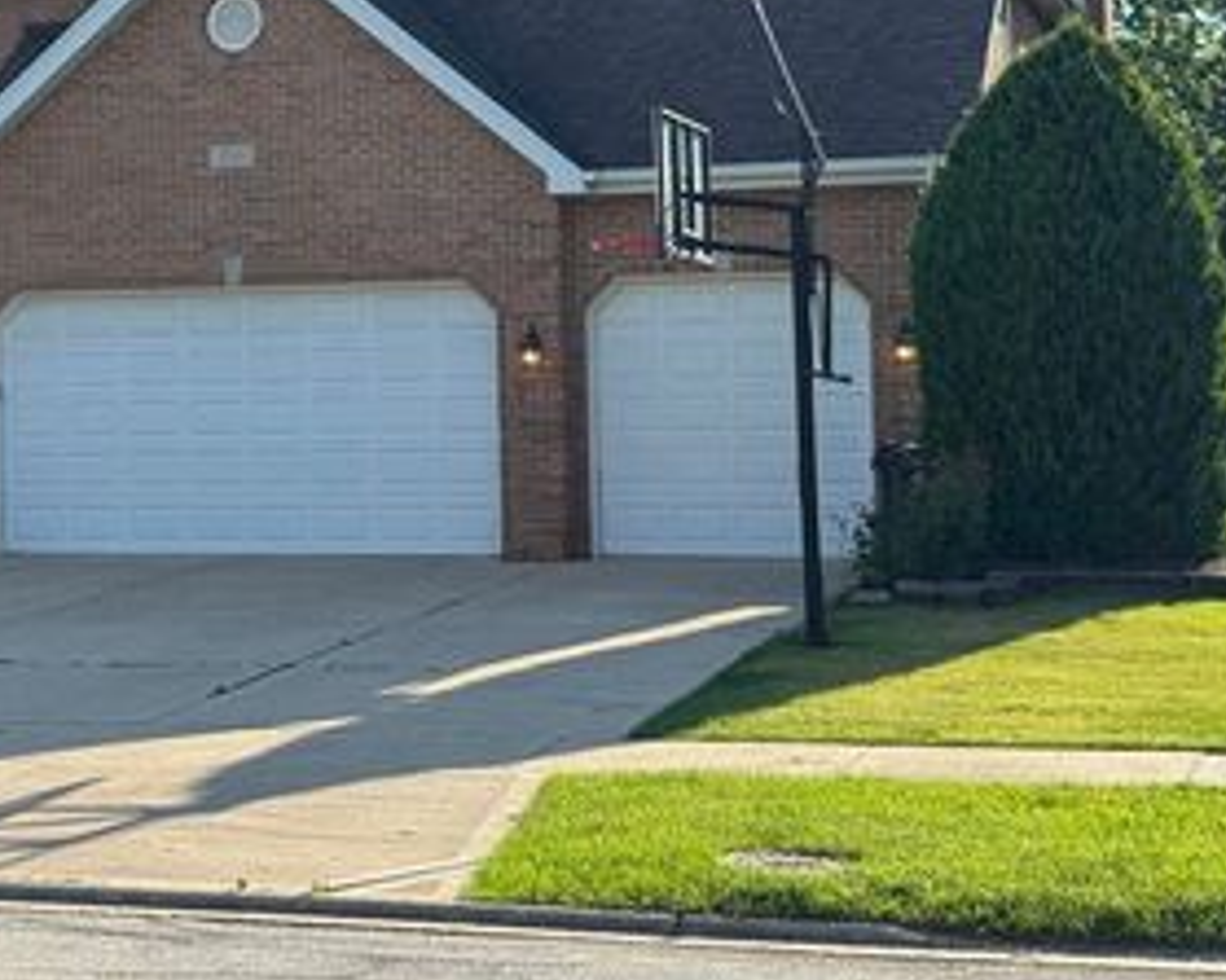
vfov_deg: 18.1
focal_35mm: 84
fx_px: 3047
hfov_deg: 22.3
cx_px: 145
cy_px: 204
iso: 64
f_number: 1.78
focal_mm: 6.76
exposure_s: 1/2331
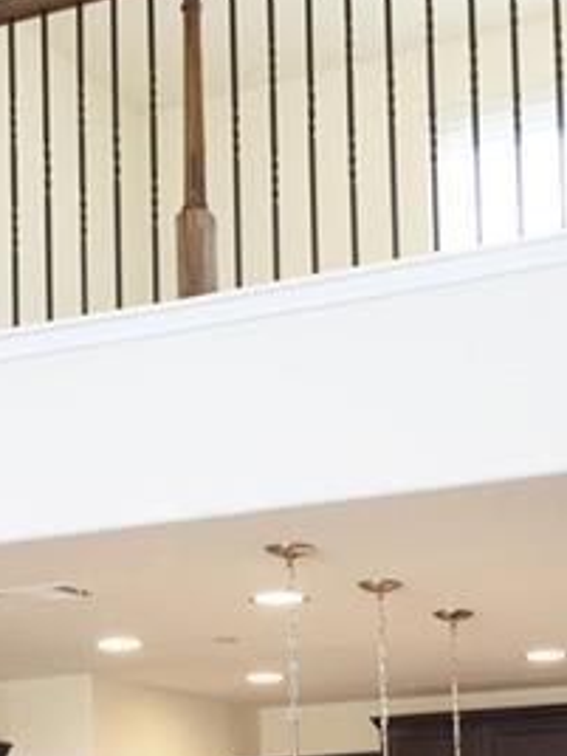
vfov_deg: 22.9
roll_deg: +1.9
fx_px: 1813
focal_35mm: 83
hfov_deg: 17.8
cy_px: 702
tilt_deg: +6.4
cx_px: 257
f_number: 2.2
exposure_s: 1/40
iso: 40
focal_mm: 4.15
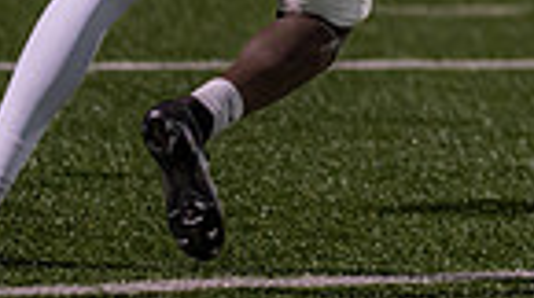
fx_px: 10729
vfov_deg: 1.6
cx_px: 988
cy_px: -440
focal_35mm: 759
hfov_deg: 2.8
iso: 1600
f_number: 1.8
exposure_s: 1/1250
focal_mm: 135
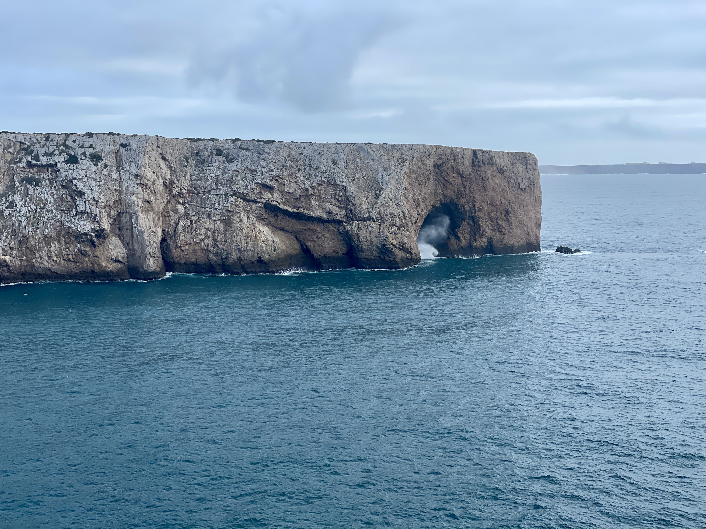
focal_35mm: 52
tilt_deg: -5.4
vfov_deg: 28.0
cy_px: 264
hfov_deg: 36.8
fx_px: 1061
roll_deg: -0.1
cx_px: 353
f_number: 2
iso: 25
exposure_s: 1/978
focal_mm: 6
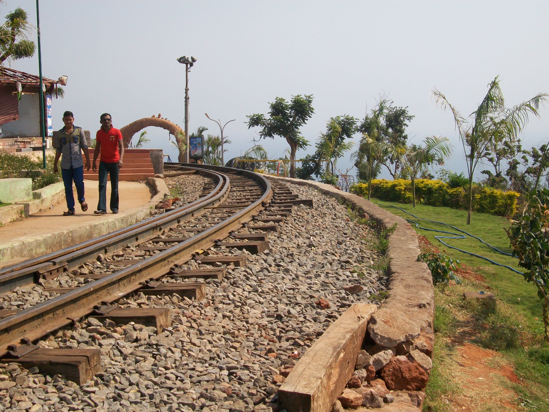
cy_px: 206
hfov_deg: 36.2
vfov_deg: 27.5
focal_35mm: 53
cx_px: 274
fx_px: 841
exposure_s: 1/400
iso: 64
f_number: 6
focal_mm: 9.5
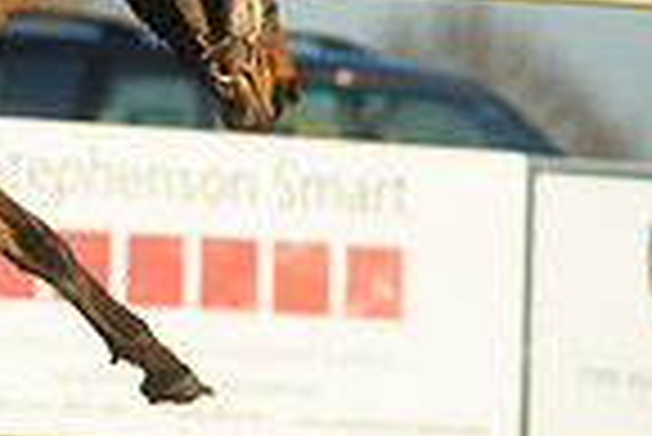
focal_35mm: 1199
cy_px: -378
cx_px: -292
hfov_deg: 1.7
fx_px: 21737
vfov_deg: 1.1
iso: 800
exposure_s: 1/4000
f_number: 6.3
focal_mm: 300
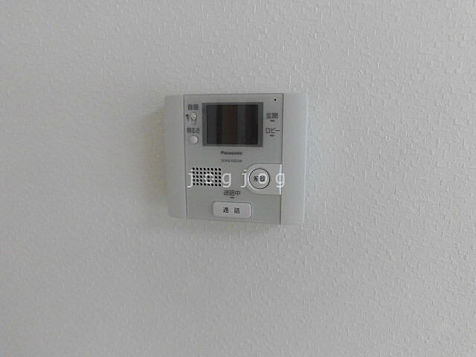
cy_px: 178
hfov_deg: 71.6
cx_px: 238
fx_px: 330
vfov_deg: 56.8
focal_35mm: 24
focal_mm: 4.3
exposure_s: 1/60
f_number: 3.1
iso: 200
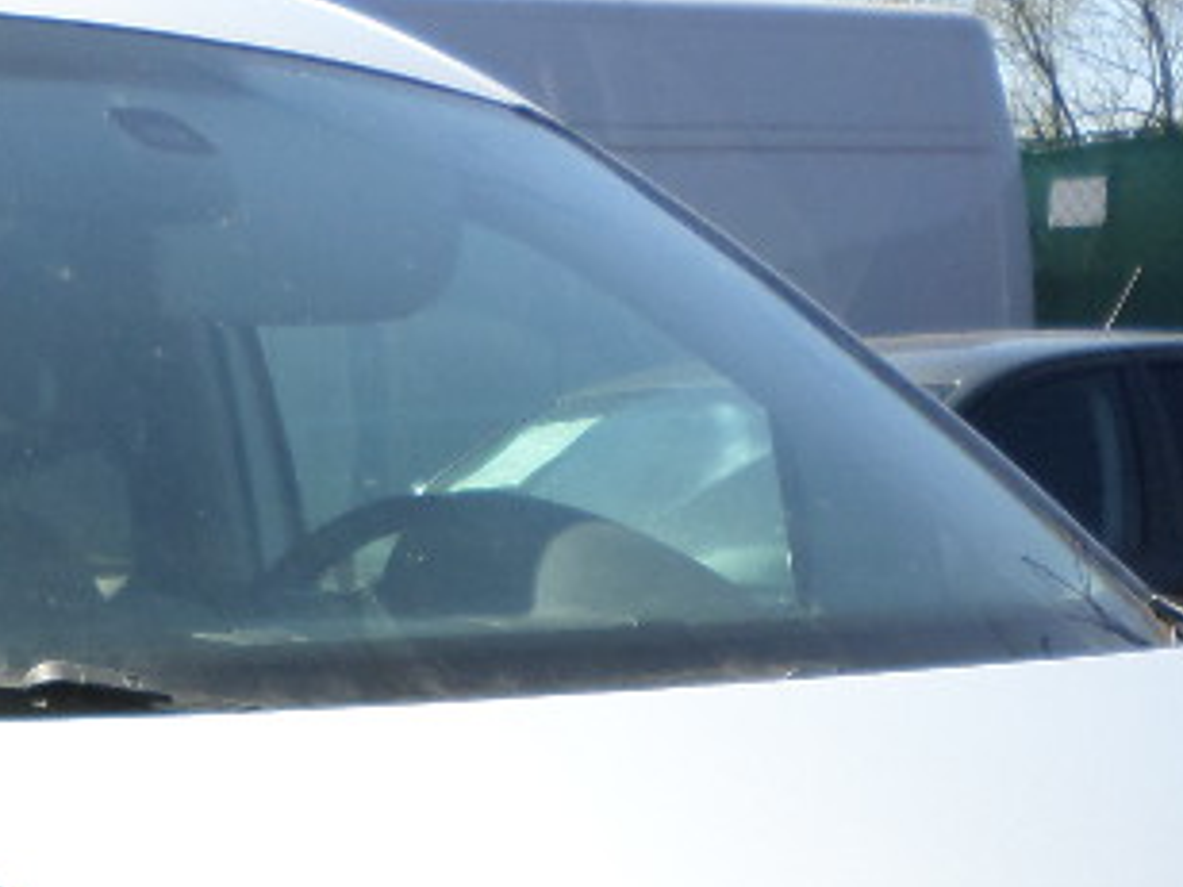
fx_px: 2837
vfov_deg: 16.1
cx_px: 223
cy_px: 1371
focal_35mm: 83
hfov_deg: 23.2
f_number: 2.5
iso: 80
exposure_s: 1/1000
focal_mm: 4.5
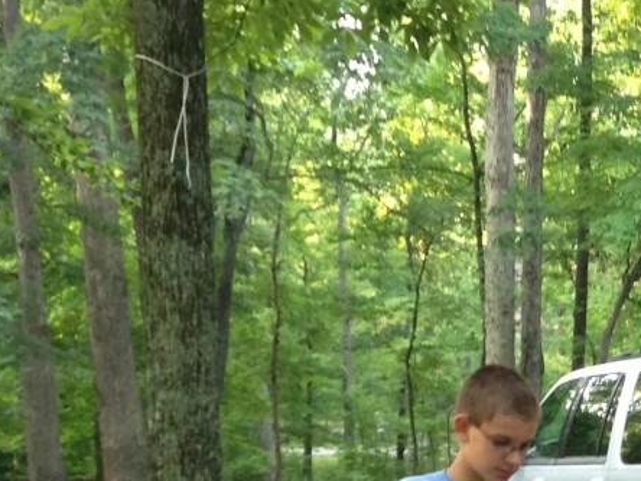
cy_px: 701
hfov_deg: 16.0
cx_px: 744
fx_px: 2204
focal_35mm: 119
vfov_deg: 11.9
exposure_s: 1/20
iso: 100
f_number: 2.4
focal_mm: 4.13
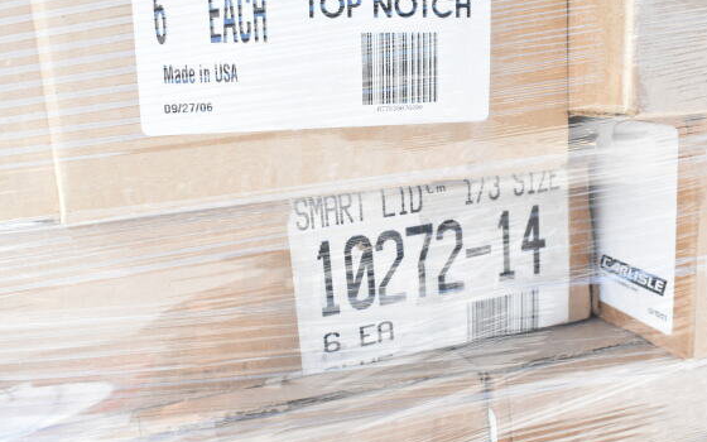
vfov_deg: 32.0
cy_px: 220
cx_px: 384
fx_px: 771
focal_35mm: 40
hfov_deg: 49.2
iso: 1600
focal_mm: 24
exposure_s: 1/400
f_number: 10
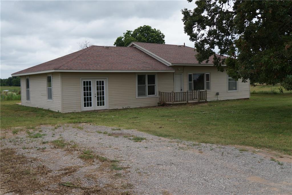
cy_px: 98
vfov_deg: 36.8
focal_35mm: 36
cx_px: 146
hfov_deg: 53.1
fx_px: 292
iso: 100
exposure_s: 1/640
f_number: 5
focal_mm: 24
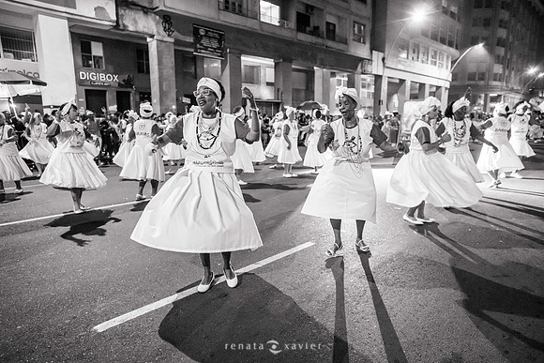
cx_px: 272
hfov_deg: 73.7
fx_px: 363
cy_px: 182
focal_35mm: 24
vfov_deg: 53.2
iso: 5000
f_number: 2.5
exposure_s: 1/200
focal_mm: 24
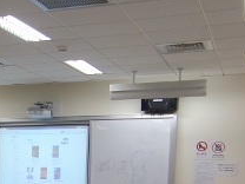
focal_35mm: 86
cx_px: -79
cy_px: 252
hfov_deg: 20.6
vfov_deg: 16.1
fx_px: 609
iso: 80
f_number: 2.6
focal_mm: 4.9
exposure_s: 1/60
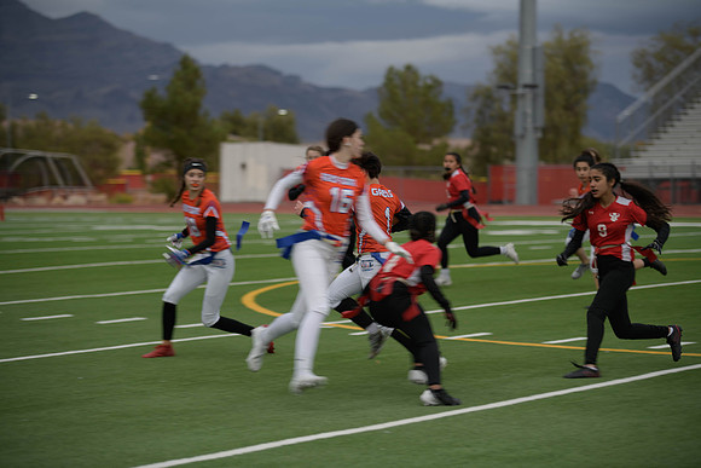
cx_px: 350
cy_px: 234
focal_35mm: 112
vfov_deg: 12.2
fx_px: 2181
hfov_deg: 18.3
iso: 90
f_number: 2.8
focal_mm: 112
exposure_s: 1/200
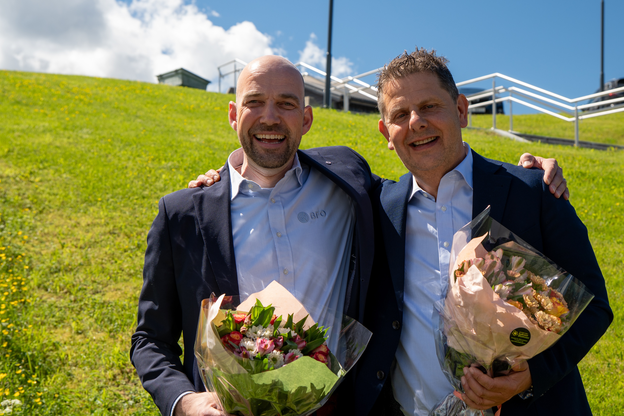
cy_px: 248
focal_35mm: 56
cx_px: 361
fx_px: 971
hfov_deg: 35.6
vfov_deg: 24.2
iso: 100
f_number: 4
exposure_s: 1/250
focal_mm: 30
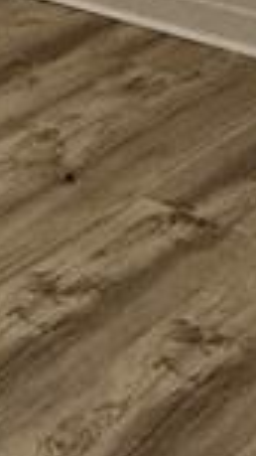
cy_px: -235
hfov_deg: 8.5
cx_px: -509
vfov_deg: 16.3
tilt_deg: -8.8
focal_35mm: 120
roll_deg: +1.7
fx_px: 1449
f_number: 2.2
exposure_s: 1/120
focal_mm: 2.22
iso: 125
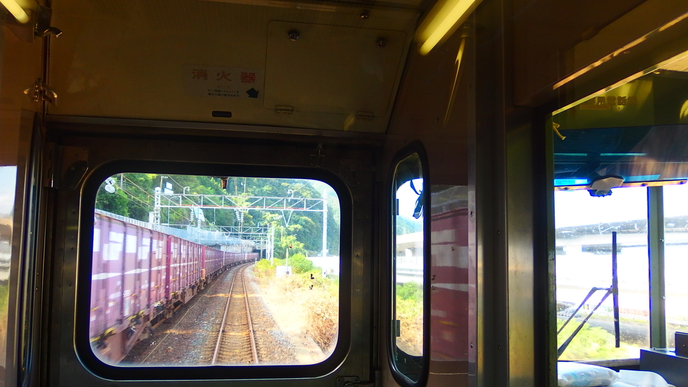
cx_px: 344
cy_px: 214
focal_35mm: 29
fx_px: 529
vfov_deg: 40.1
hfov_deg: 66.1
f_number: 2.2
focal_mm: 4.7
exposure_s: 1/125
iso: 100
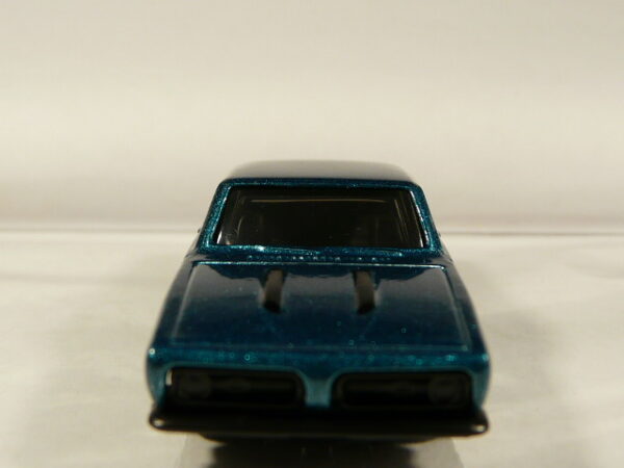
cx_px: 312
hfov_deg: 38.9
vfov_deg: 29.7
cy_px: 234
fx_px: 883
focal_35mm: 49
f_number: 2.8
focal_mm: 5.1
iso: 100
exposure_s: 1/60
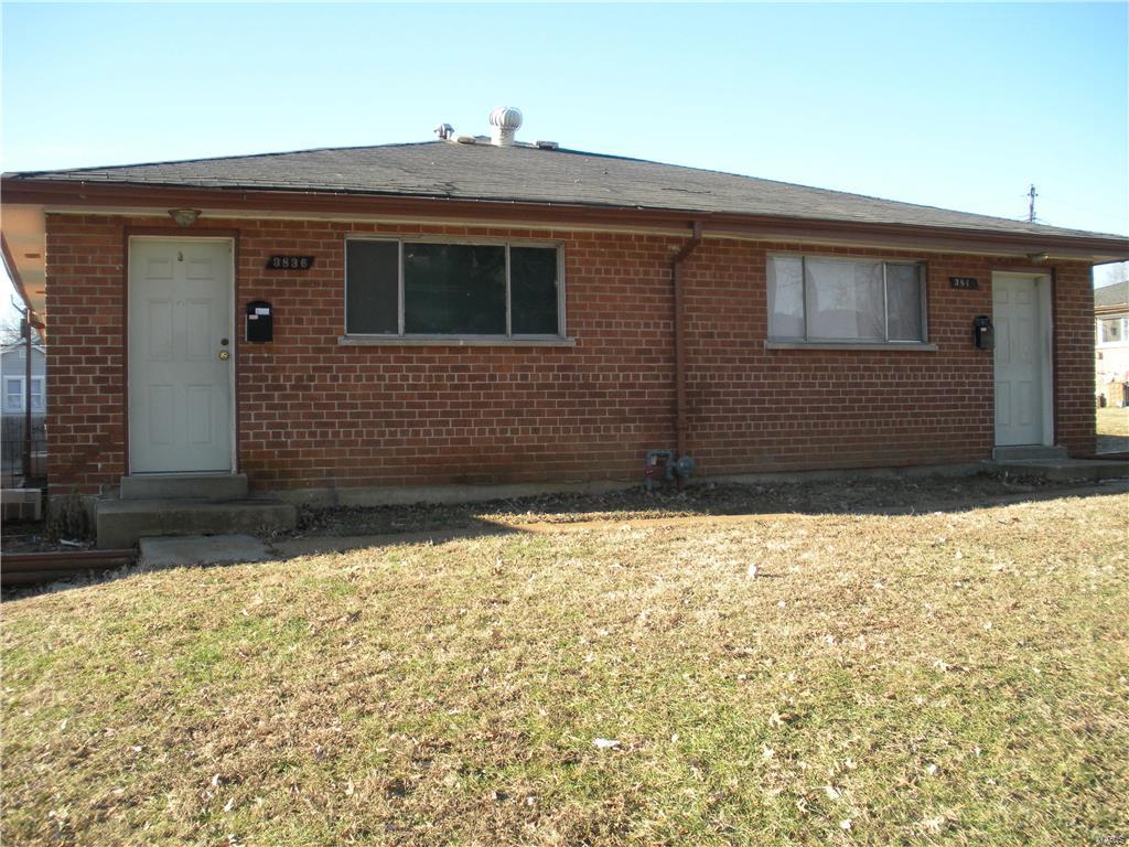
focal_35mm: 36
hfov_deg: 51.4
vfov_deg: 39.7
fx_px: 1174
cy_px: 424
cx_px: 564
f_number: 3.5
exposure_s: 1/226
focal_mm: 6.3
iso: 88
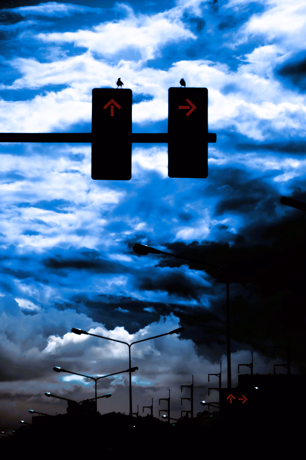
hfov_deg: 9.8
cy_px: 230
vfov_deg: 14.8
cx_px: 153
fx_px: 1776
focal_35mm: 139
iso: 100
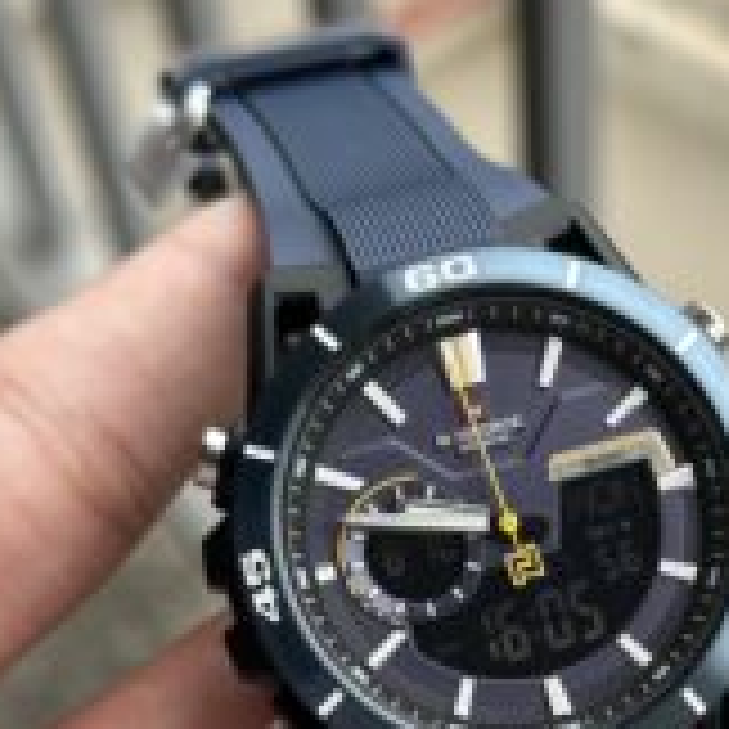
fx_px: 2502
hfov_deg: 16.5
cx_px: 518
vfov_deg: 16.2
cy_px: 774
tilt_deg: -64.0
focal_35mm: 105
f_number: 1.78
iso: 64
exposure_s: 1/719
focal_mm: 6.86
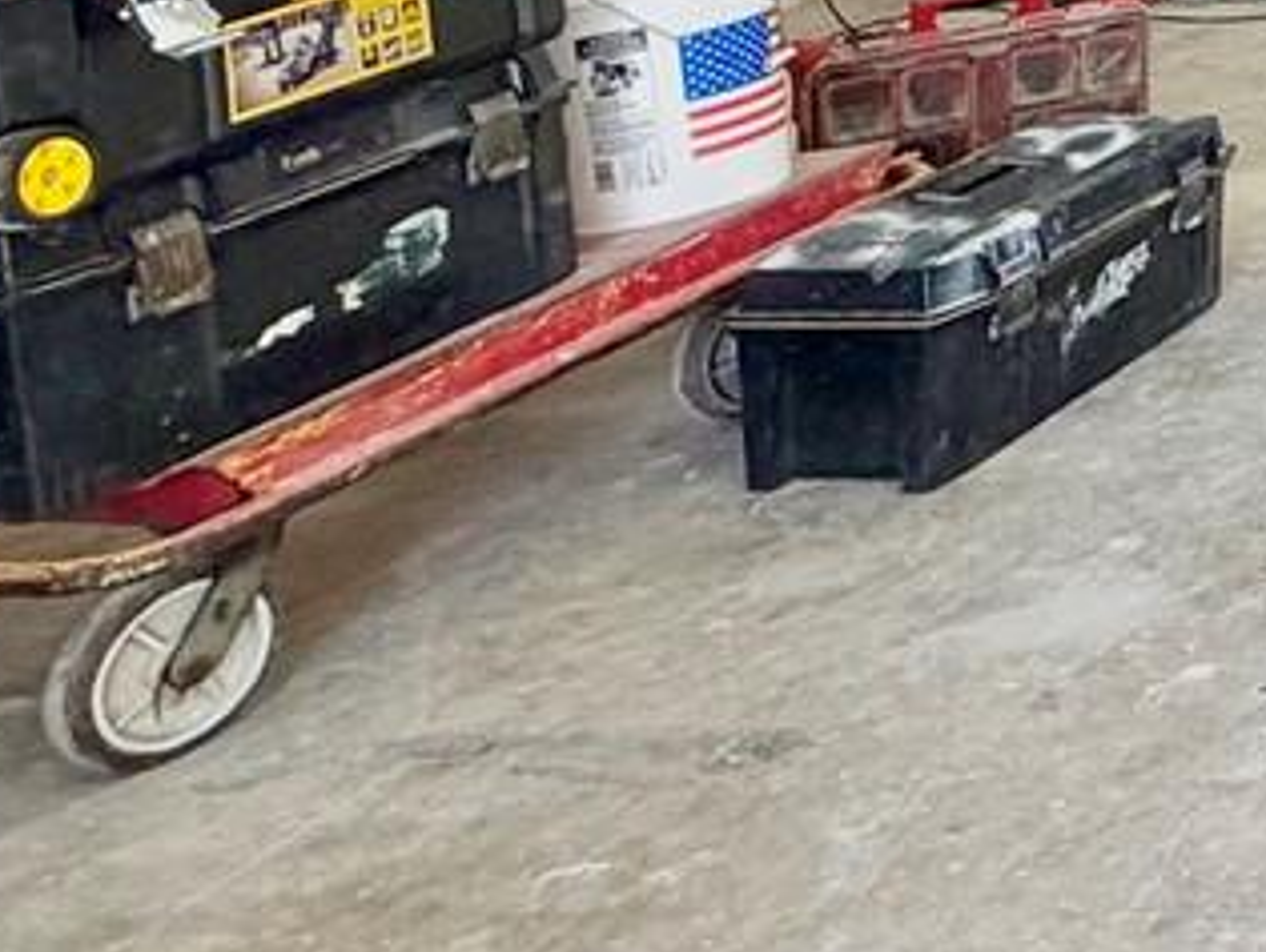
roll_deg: -0.9
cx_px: 2576
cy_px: -538
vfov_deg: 18.1
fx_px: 2600
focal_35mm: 71
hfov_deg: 18.0
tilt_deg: -2.5
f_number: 2.2
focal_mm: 2.22
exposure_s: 1/120
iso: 100
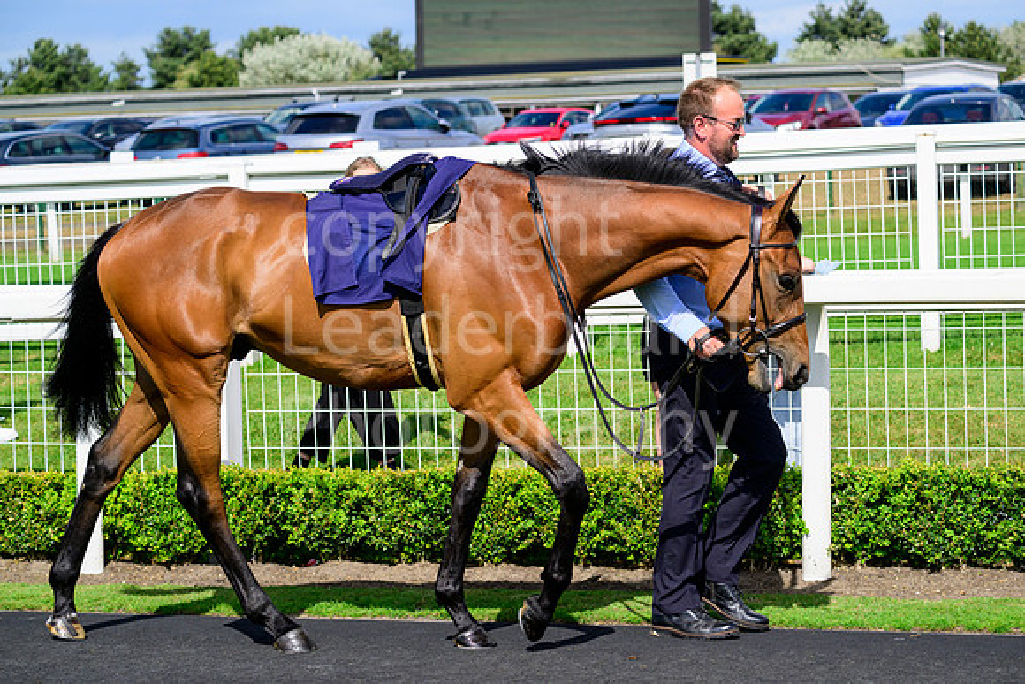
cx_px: 512
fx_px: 2848
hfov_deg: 20.4
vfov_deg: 13.7
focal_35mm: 100
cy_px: 342
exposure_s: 1/3200
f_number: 6.3
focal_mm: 100
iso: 800
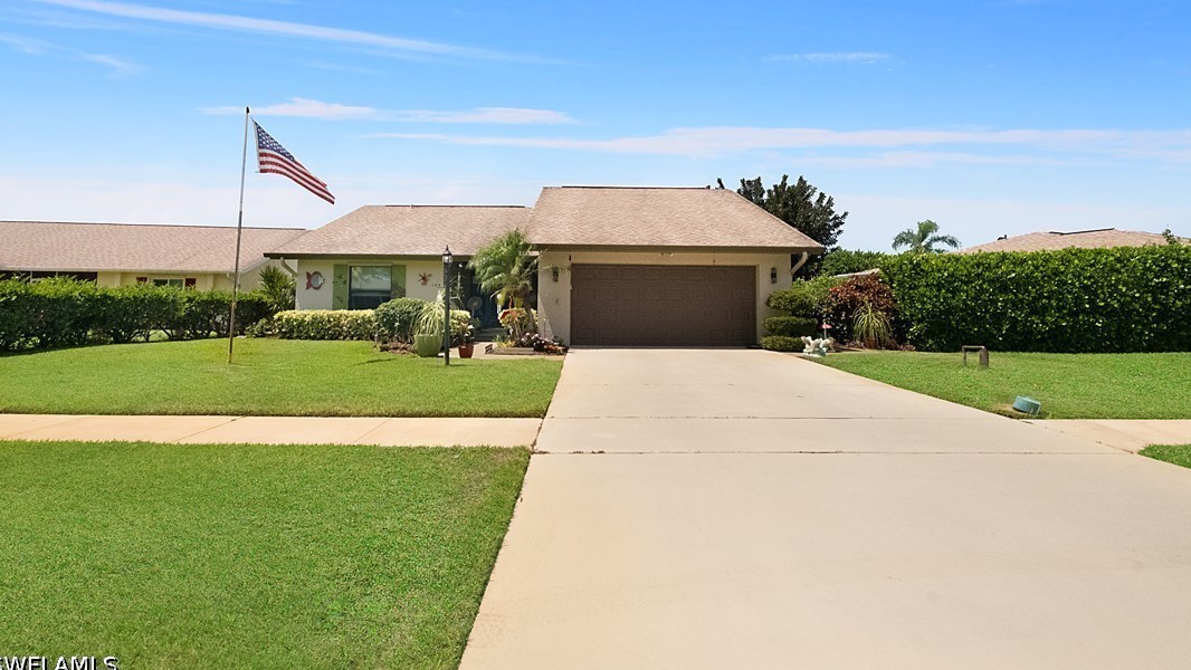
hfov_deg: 99.4
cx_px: 590
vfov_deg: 66.7
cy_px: 279
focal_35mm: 16
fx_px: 505
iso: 6400
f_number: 13
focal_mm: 10
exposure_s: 1/5800
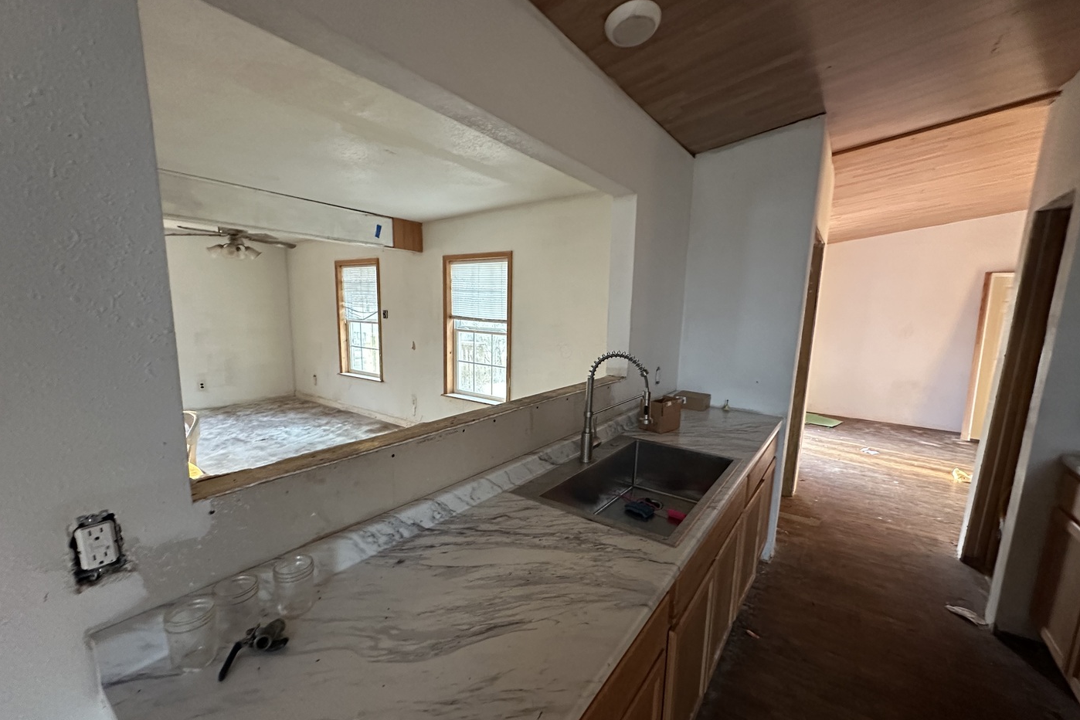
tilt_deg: -9.9
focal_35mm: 15
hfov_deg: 100.4
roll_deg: -2.0
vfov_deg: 77.2
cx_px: 552
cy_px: 383
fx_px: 450
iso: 800
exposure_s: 1/60
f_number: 2.2
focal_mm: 2.22
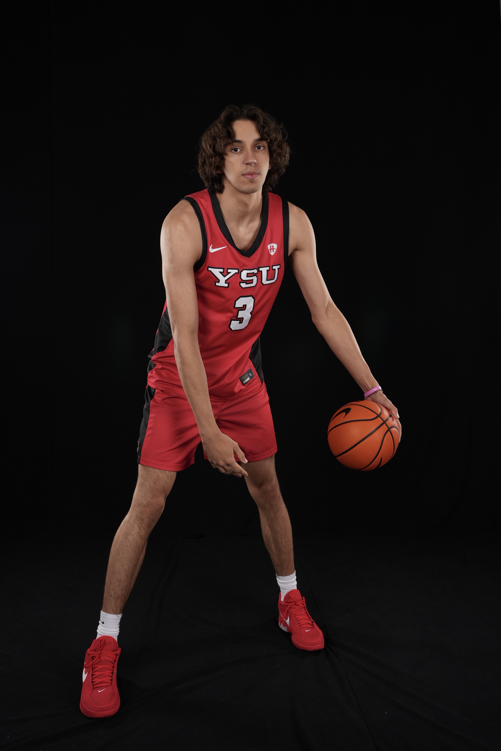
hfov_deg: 37.9
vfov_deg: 54.4
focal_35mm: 35
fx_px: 731
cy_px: 376
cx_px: 250
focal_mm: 35
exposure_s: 1/200
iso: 160
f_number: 11
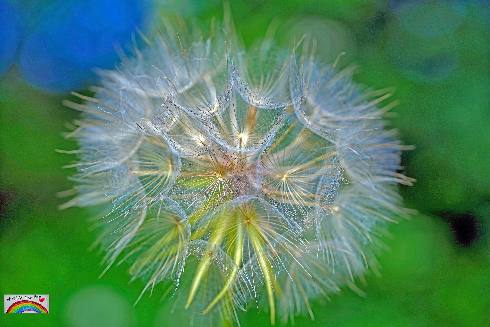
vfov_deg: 15.2
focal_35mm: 90
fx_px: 1225
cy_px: 164
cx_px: 245
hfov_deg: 22.6
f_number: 3.5
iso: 100
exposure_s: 1/320
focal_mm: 90
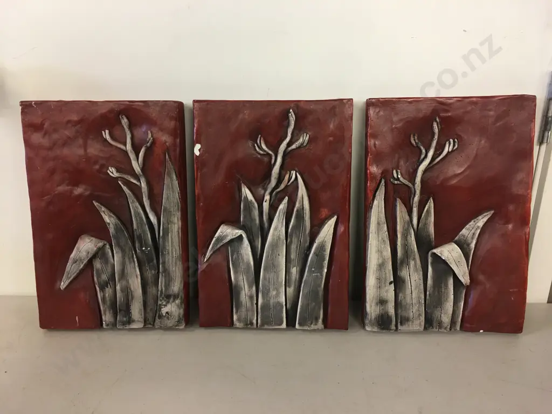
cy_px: 207
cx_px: 276
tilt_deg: -20.0
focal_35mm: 29
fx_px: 462
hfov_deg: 61.7
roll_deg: +0.0
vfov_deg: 48.2
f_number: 2.2
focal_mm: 4.15
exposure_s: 1/17
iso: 40
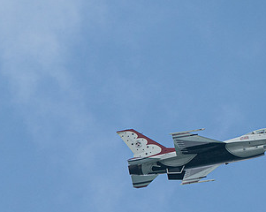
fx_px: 9710
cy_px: 167
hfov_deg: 1.6
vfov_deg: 1.3
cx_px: 61
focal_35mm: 1235
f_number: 9
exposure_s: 1/1250
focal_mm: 400
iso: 640
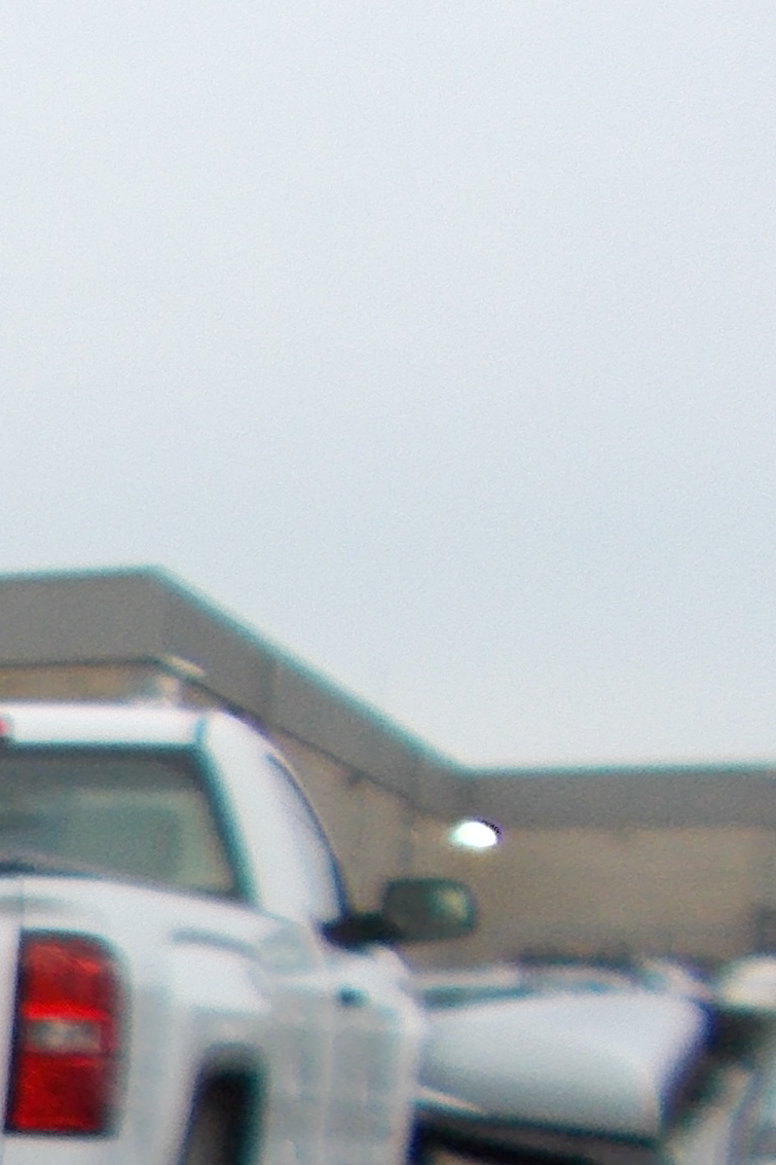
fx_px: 3557
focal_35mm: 110
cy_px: 1577
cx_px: -1492
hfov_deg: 9.8
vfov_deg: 17.3
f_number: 3.2
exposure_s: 1/100
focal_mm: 4.6
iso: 80
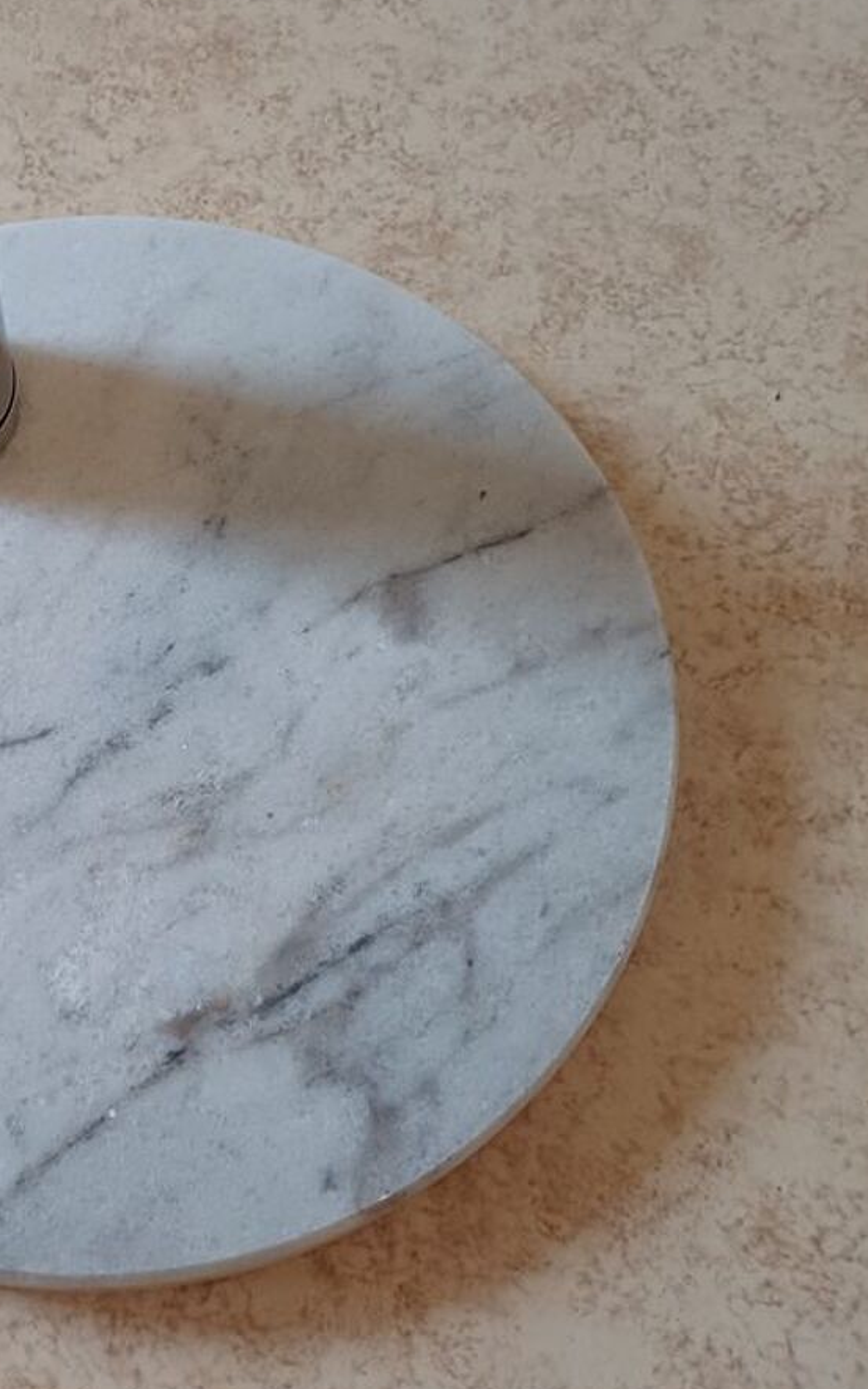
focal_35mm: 40
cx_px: 107
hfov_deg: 30.7
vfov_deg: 49.3
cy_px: 723
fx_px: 1514
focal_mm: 4.65
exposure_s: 1/33.3
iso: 400
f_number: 1.8
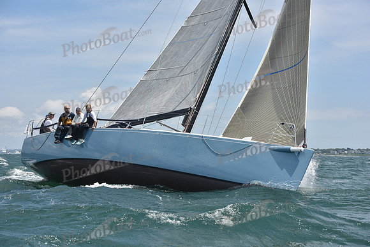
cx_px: 185
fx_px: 720
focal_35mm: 70
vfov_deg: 19.5
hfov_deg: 28.8
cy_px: 124
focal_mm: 70
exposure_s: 1/1250
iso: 250
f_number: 7.1
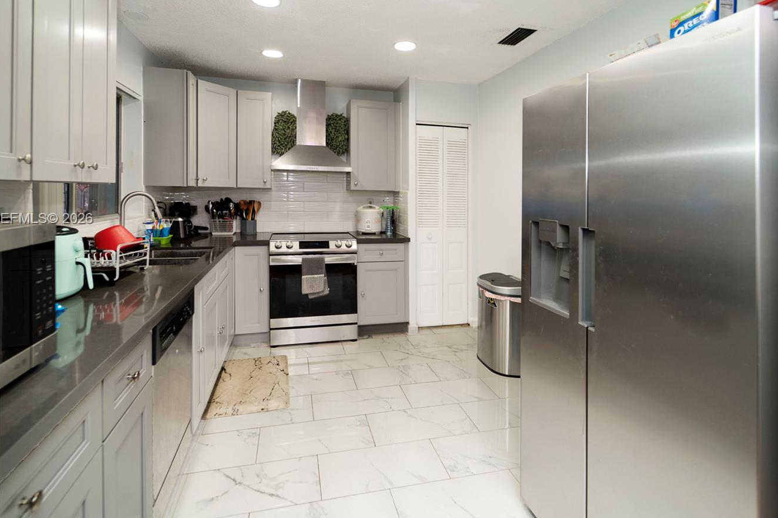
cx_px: 381
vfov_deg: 70.0
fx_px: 367
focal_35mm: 17
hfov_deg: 93.3
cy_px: 219
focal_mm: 14
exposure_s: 1/125
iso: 640
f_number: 3.5
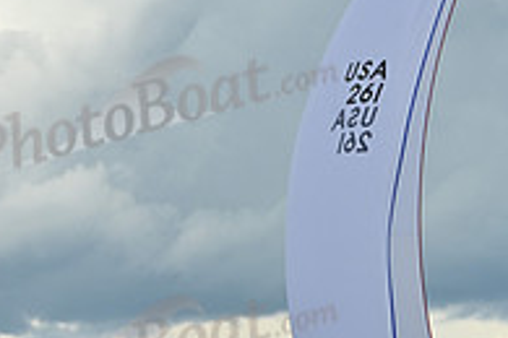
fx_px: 2935
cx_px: 474
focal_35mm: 208
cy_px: 448
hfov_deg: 9.8
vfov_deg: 6.5
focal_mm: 70
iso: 250
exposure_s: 1/800
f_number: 10
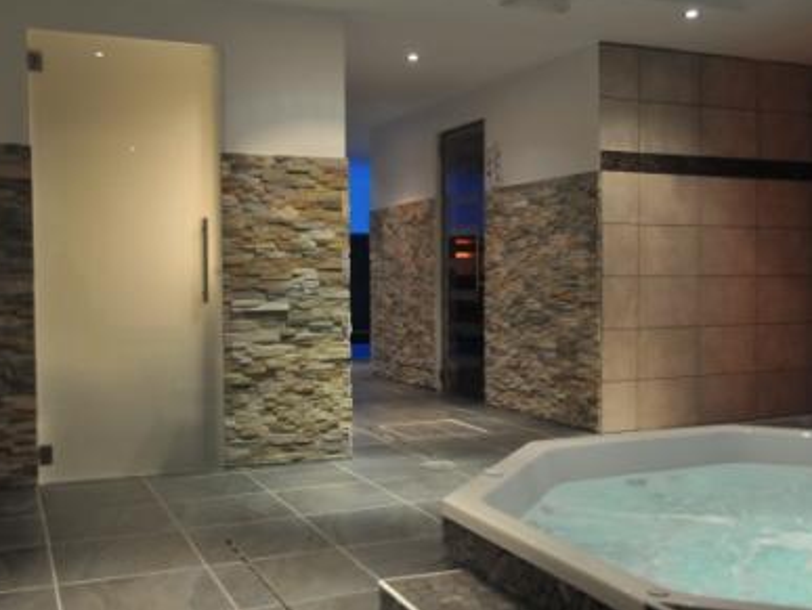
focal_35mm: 40
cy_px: 302
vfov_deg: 36.0
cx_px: 436
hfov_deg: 46.7
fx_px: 939
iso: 1600
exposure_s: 1/30
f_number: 3.8
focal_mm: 24
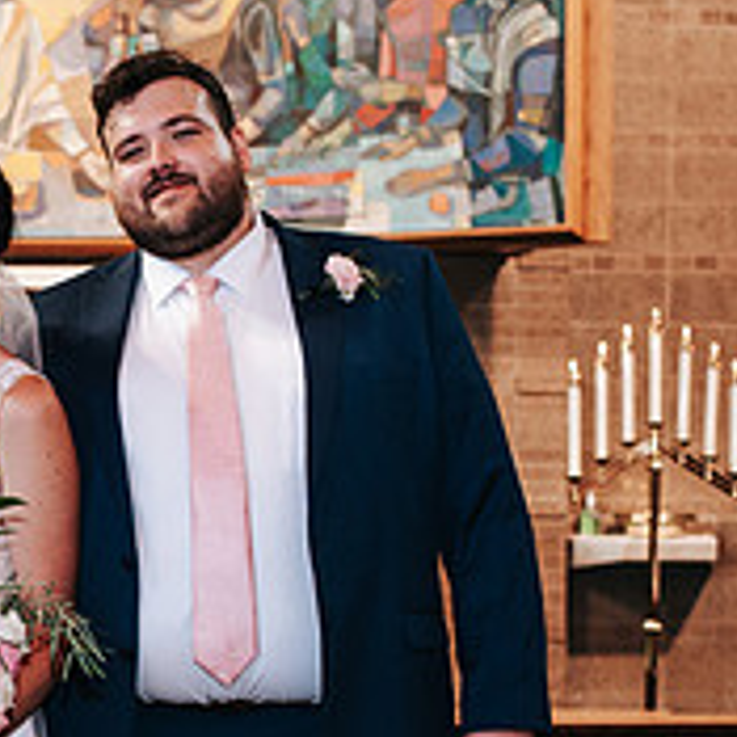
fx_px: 2553
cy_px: 630
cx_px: -6
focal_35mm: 106
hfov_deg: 16.1
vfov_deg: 16.3
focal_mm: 35
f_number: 3.2
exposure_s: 1/125
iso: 1000
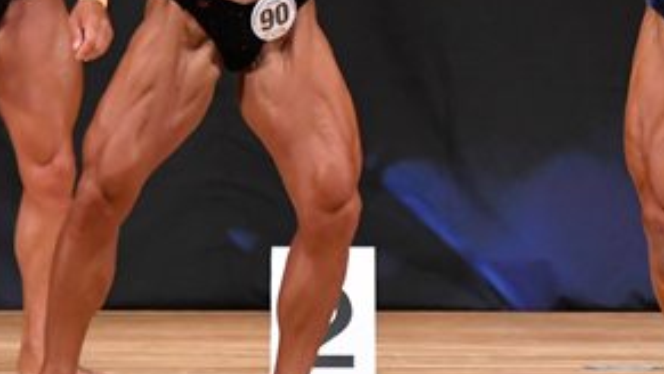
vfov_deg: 1.9
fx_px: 11062
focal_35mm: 628
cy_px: -25
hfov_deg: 3.4
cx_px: 688
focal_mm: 150
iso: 4500
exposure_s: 1/400
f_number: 5.6
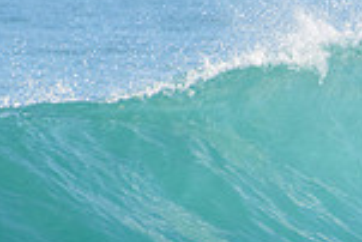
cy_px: 239
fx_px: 23723
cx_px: 803
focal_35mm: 2357
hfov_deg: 0.9
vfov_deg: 0.6
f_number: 5.6
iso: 800
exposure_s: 1/2000
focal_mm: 500
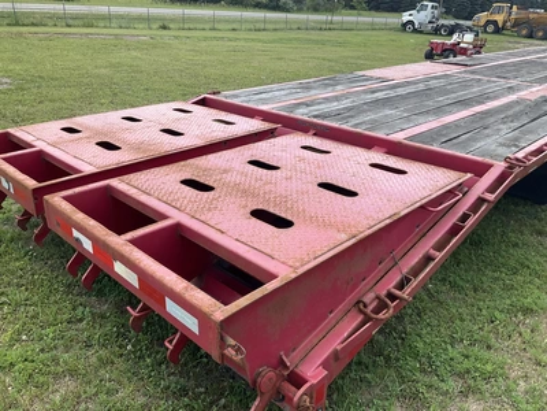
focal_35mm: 29
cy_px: 206
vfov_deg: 48.2
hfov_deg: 61.7
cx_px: 274
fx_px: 458
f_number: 1.8
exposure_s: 1/739
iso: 25
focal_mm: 3
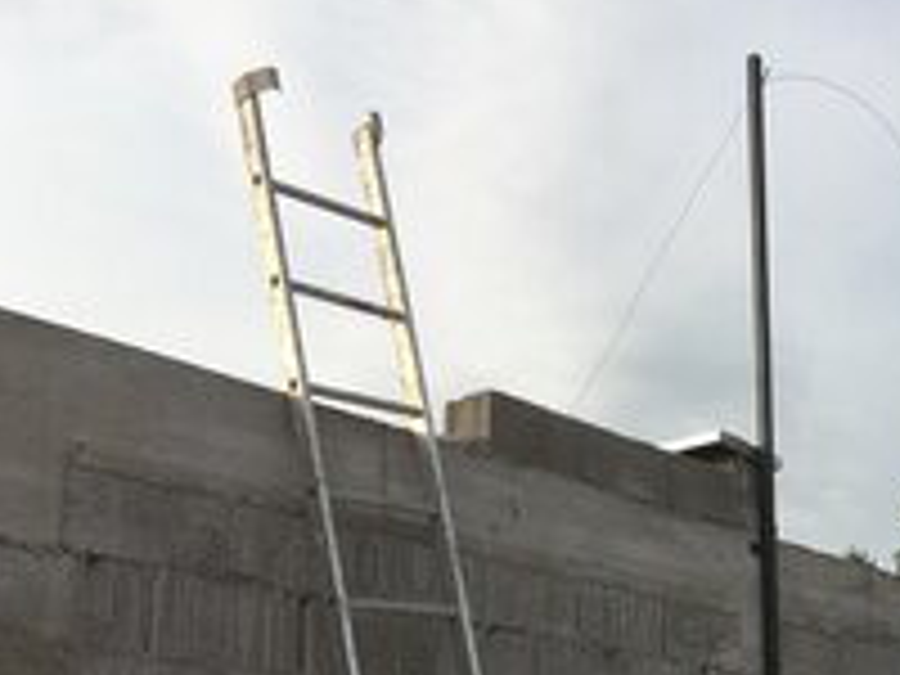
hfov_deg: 31.3
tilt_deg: +11.6
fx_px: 1508
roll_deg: +2.7
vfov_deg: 24.3
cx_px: 855
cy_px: 644
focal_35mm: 58
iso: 25
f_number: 2.2
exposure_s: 1/874
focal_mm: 4.15
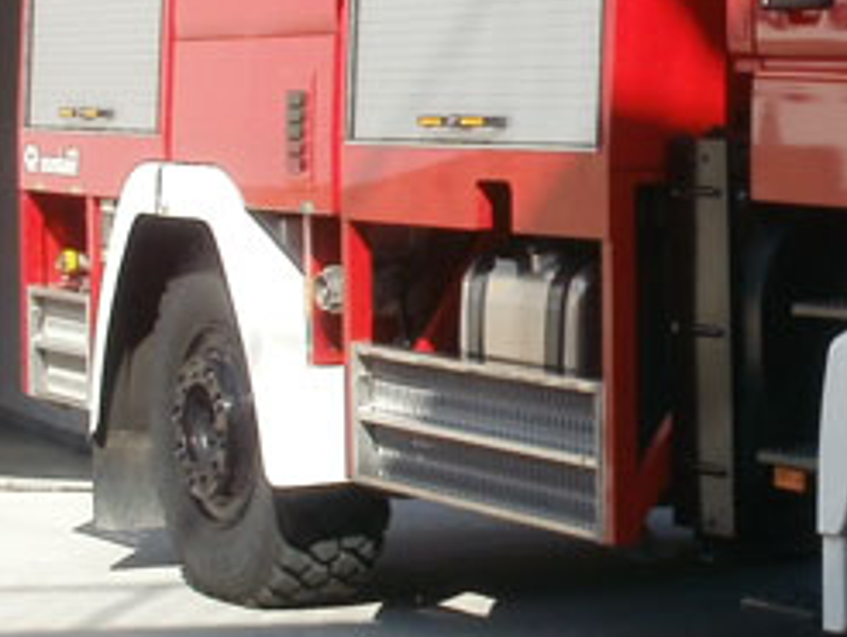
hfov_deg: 16.4
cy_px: 131
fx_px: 2866
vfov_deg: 12.6
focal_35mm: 117
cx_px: 906
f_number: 5.6
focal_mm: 6.3
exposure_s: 1/200
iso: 100
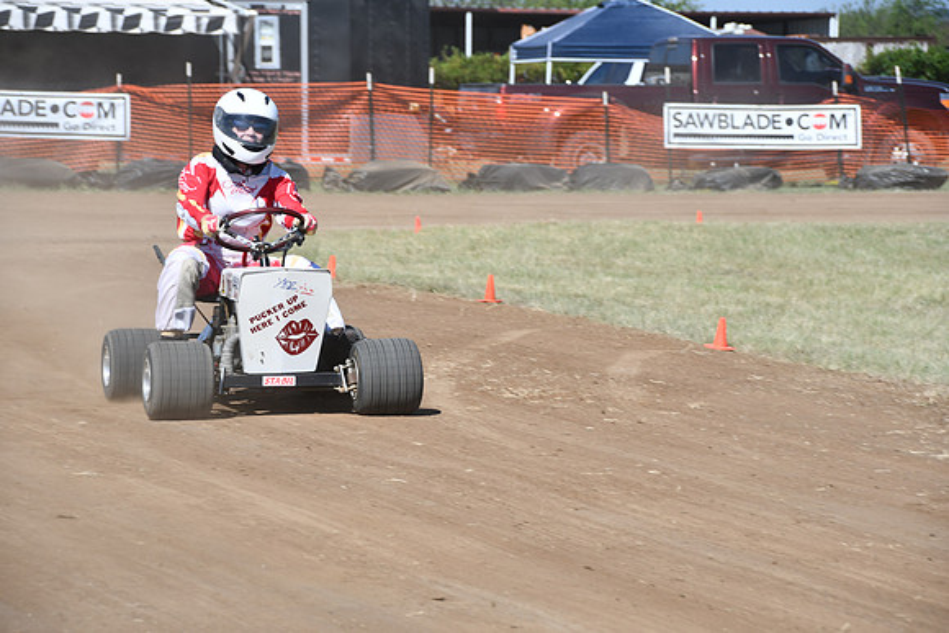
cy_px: 316
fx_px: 5141
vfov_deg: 7.0
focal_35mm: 195
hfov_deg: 10.5
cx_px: 474
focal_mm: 130
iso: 100
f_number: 8
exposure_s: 1/250
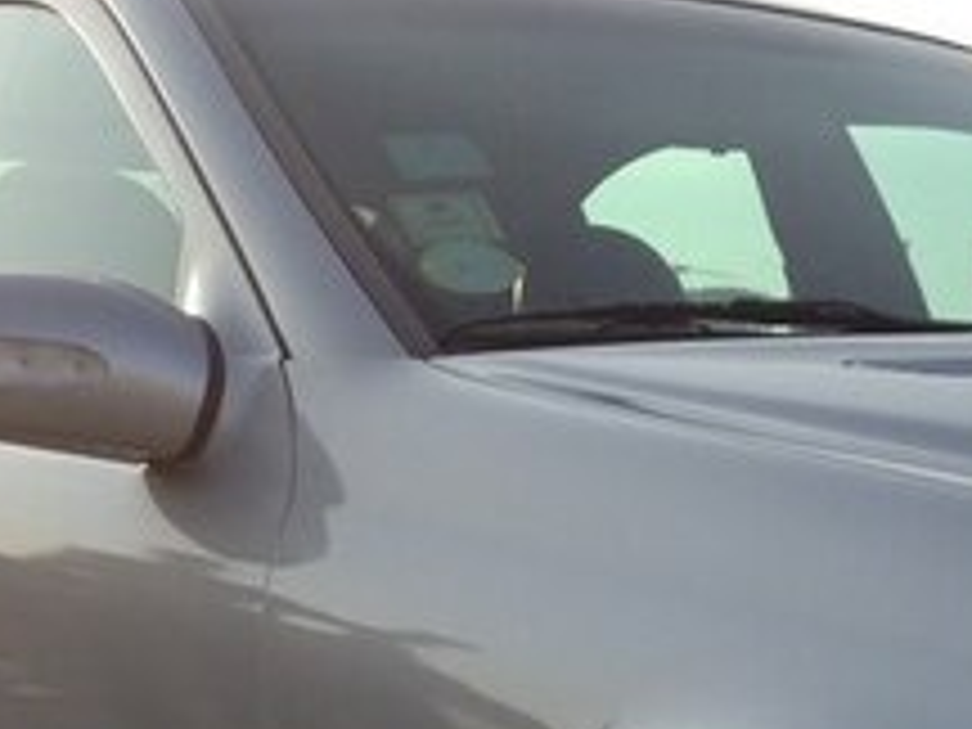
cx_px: 792
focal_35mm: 101
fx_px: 2836
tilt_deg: -10.1
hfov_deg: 19.2
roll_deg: -1.8
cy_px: 1042
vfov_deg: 13.9
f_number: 2.4
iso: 50
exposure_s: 1/809
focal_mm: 4.12
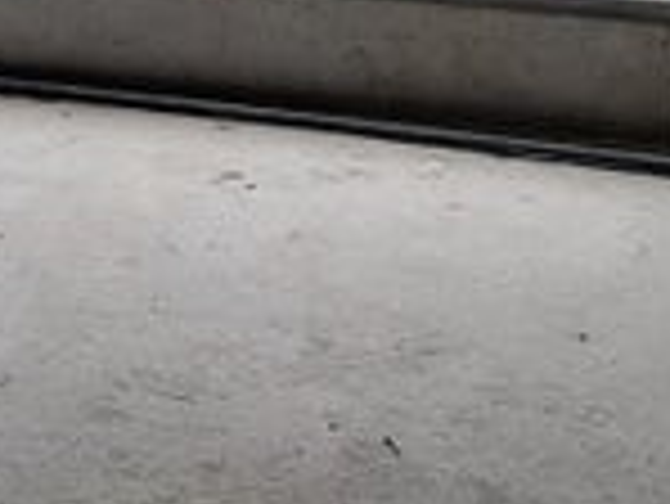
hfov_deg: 17.3
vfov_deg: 12.6
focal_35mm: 103
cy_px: -500
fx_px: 1995
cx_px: -319
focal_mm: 5.23
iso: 50
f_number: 1.8
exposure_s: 1/60
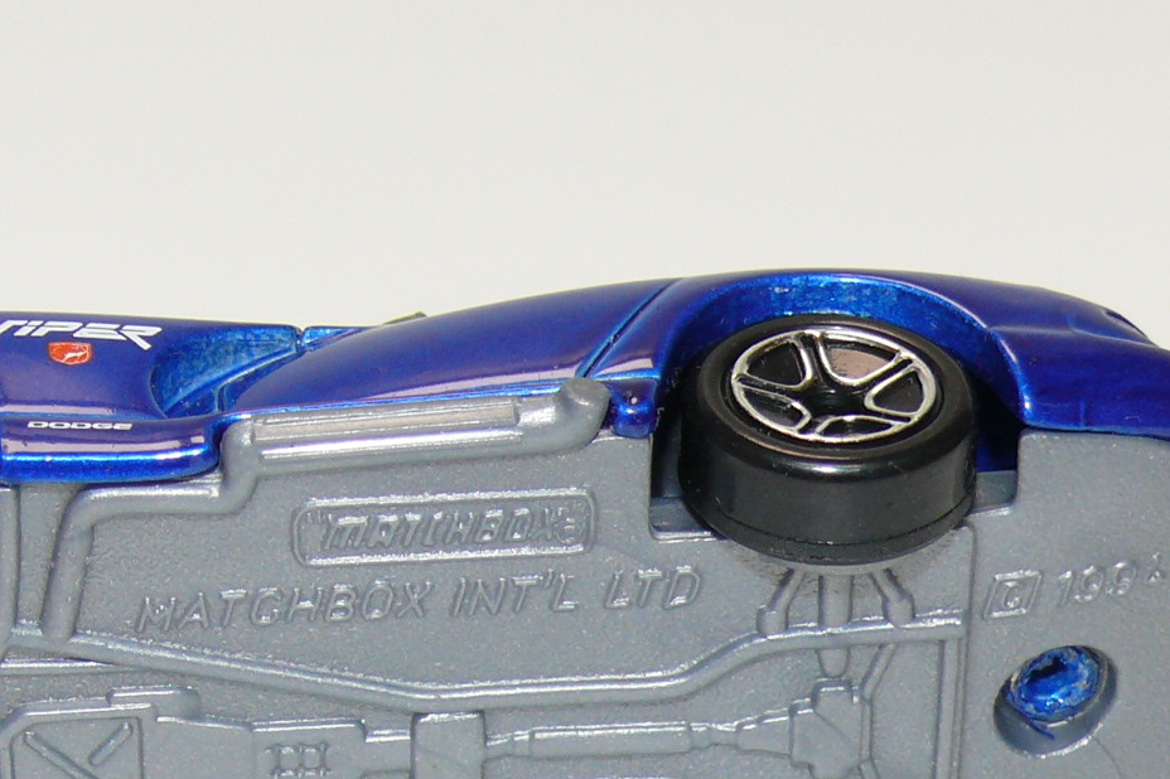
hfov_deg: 11.2
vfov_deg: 7.5
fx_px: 5945
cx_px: 318
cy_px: 611
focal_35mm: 183
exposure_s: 1/30
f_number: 4
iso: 100
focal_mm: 13.3
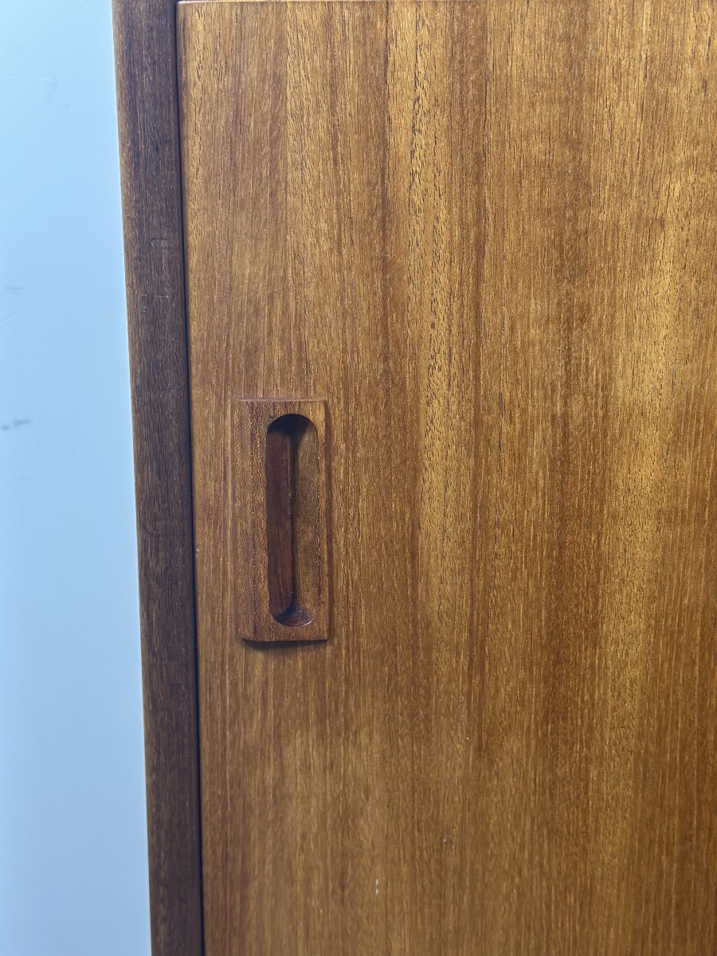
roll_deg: +0.7
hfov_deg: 30.3
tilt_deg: -12.4
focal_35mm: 48
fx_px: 1326
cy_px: 478
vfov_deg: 39.7
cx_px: 358
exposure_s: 1/100
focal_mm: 6.86
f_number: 1.78
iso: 200
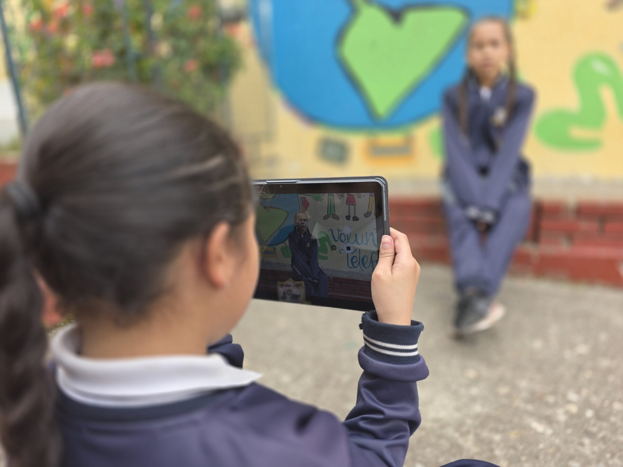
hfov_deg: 73.9
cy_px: 234
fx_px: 414
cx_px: 312
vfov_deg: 58.9
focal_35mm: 23
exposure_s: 1/359
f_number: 1.7
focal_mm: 6.3
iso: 25
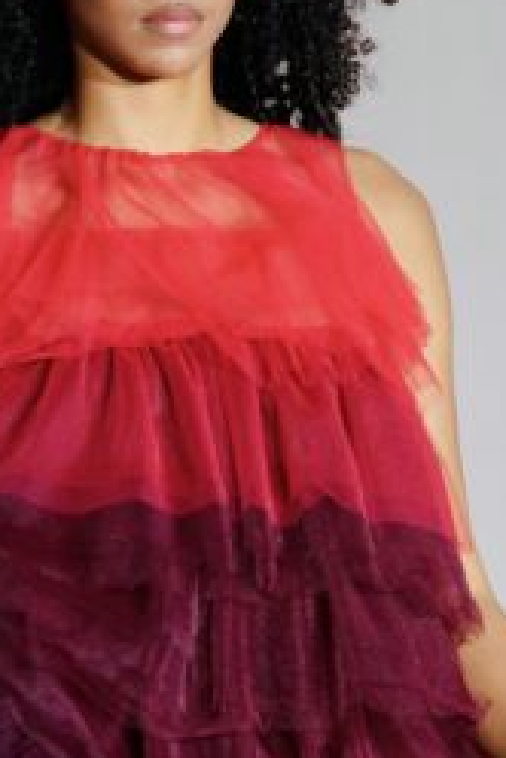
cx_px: 248
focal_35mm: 556
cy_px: 883
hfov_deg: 2.5
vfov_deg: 3.7
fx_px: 11721
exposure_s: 1/500
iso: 1000
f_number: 3.5
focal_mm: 135
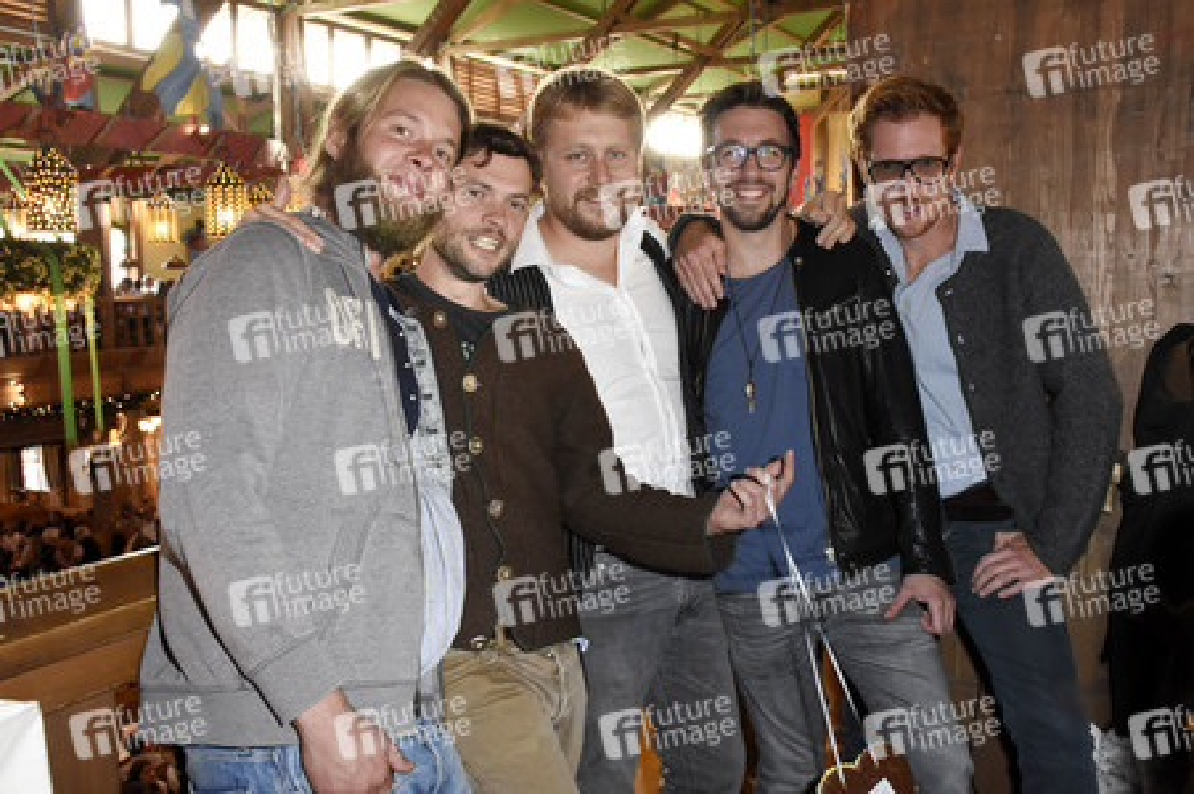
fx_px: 1143
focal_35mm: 34
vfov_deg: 38.3
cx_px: 597
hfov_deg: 55.1
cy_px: 397
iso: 1600
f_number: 6.3
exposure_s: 1/60
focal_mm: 23
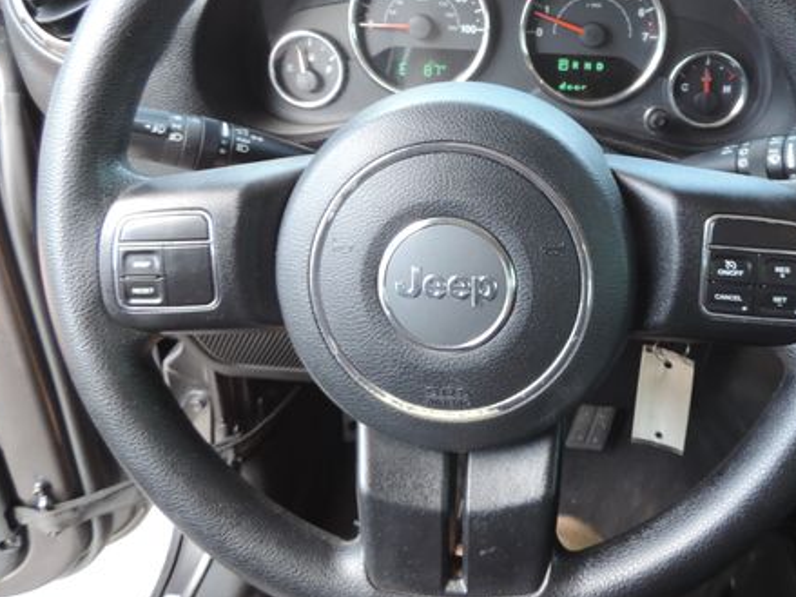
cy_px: 198
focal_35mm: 35
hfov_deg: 52.1
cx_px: 497
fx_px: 805
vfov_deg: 40.2
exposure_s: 1/30
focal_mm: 4.3
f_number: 3
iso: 160
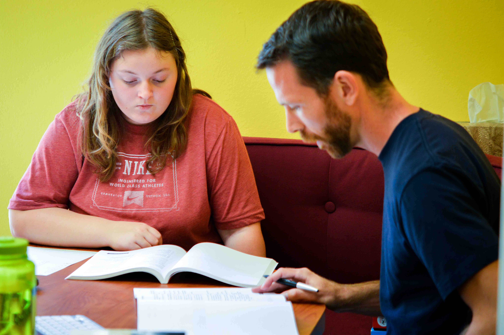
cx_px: 252
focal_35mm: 90
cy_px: 168
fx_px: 1259
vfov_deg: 15.2
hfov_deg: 22.6
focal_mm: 60
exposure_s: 1/125
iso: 720
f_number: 2.8
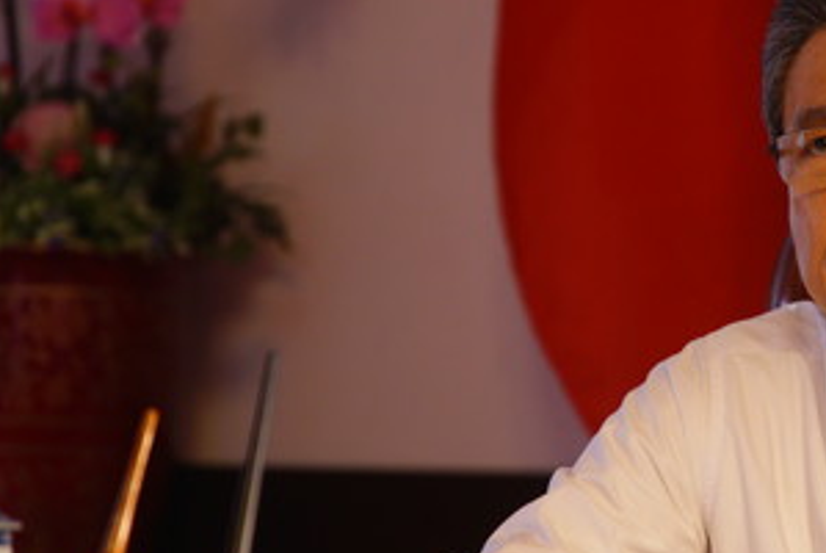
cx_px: 715
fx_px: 6224
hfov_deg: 7.6
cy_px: 239
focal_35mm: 271
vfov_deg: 5.1
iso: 640
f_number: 4
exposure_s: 1/40
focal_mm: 135
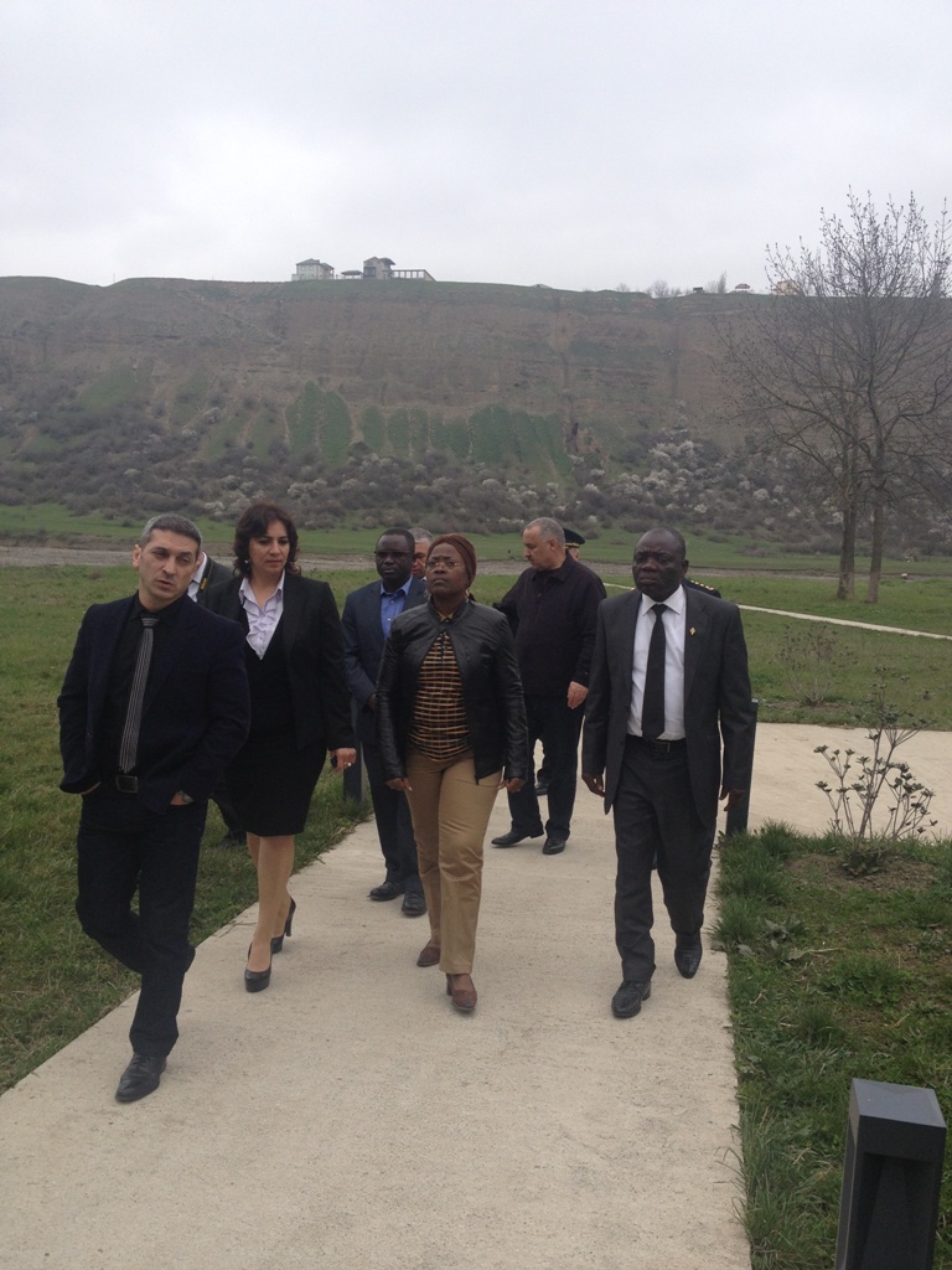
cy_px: 635
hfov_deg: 40.7
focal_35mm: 35
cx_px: 476
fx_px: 1283
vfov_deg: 52.6
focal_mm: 4.28
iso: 50
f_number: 2.4
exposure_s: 1/435
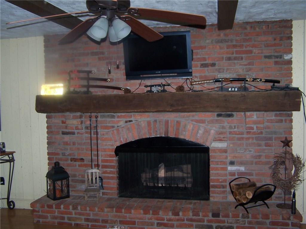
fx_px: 336
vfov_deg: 37.7
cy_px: 114
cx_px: 153
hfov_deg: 49.0
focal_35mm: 38
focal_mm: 6.3
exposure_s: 1/60
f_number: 2.8
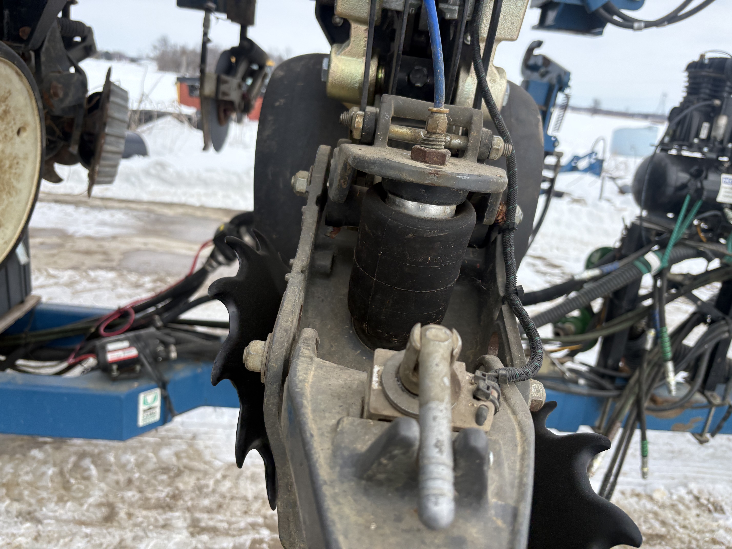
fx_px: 550
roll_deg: -4.6
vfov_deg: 53.1
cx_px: 366
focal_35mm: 26
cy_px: 274
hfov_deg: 67.3
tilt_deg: -18.5
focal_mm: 5.96
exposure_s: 1/2538
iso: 50
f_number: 1.6
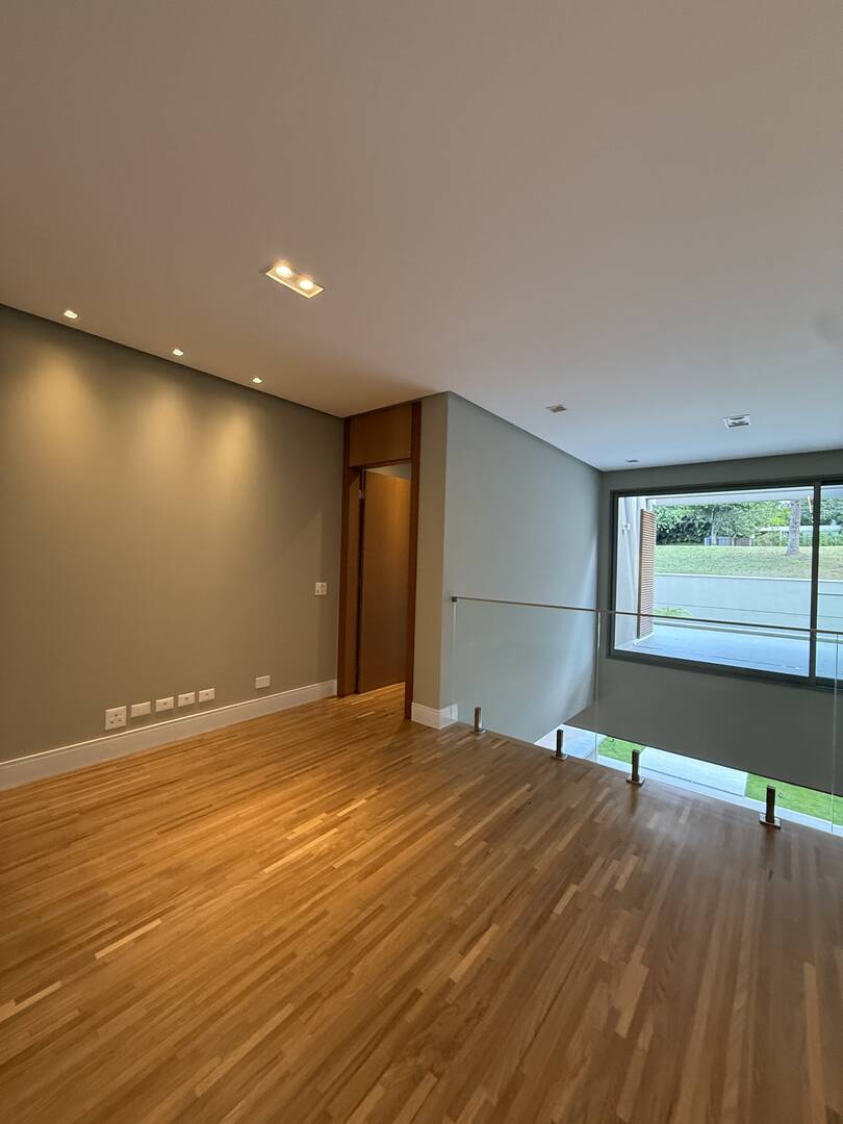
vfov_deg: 102.1
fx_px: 455
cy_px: 562
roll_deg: -4.4
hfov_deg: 85.7
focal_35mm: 14
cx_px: 422
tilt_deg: +1.8
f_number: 2.2
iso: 400
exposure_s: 1/120
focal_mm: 2.22
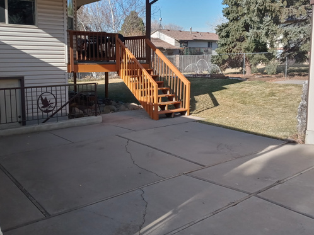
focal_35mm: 36
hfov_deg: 51.4
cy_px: 97
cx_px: 156
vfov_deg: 39.5
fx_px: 326
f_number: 1.8
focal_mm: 3.61
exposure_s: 1/1462
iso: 100
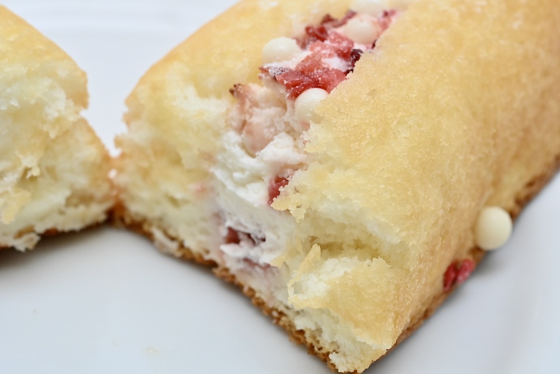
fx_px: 933
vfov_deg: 22.6
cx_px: 280
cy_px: 187
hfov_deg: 33.4
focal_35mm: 60
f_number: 14
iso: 6400
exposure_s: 1/250
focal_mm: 60
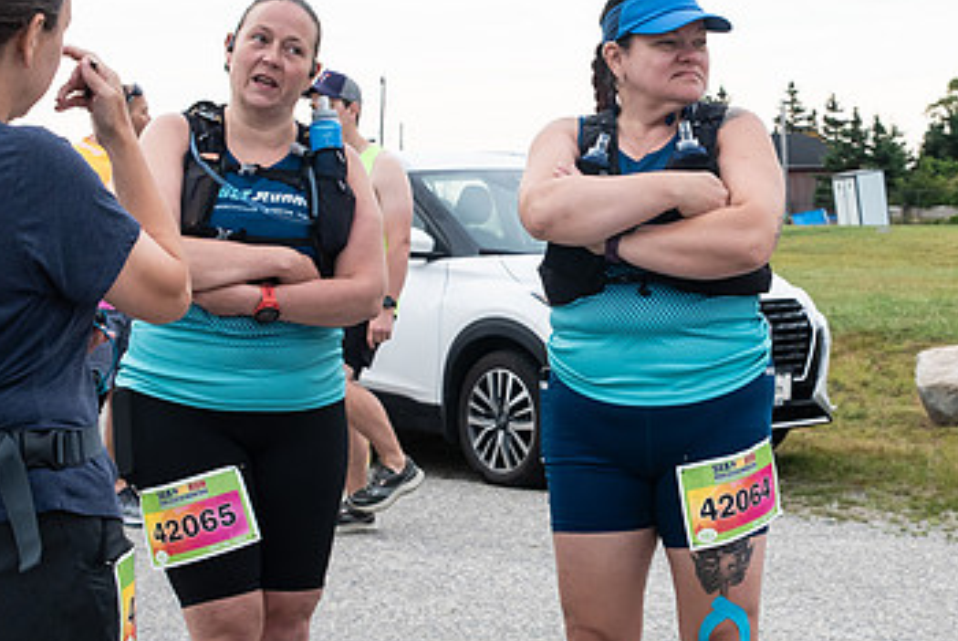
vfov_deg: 19.8
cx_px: 623
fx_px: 1838
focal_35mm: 69
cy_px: 285
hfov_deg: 29.1
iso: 800
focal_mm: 32
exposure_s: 1/250
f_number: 6.3
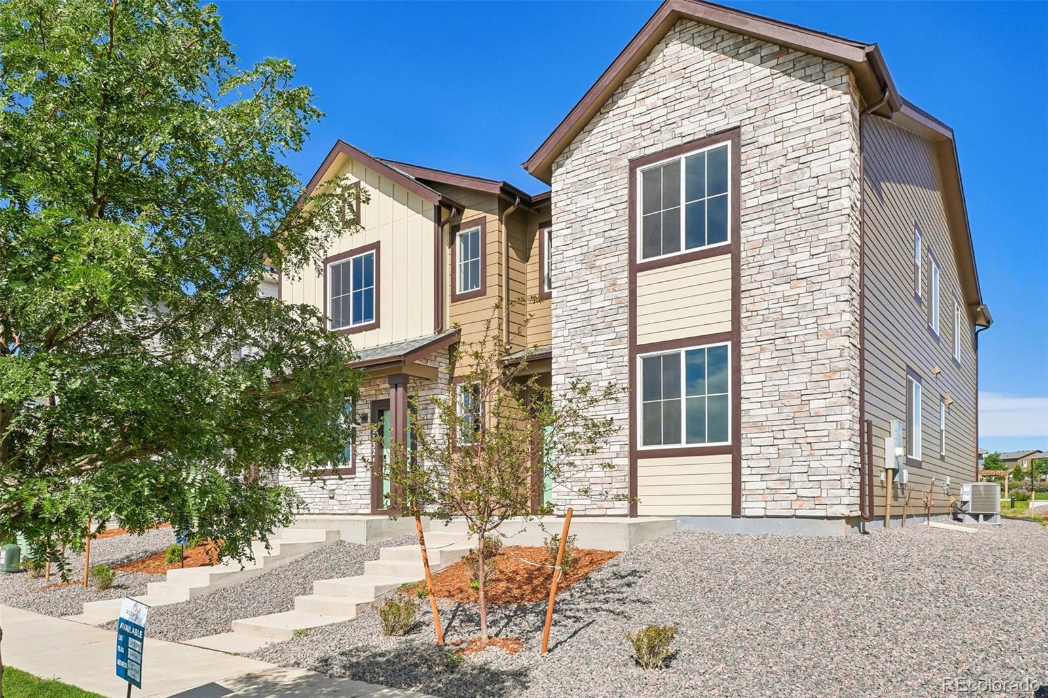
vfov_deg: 56.1
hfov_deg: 77.3
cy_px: 349
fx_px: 655
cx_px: 524
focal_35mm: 22
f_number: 8
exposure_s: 1/750
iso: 100
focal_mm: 15
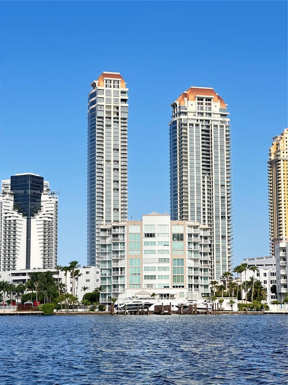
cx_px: 144
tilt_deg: +7.0
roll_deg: -1.3
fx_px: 854
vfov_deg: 25.3
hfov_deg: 19.1
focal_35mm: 77
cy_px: 192
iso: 32
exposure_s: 1/288
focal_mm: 9
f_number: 2.8
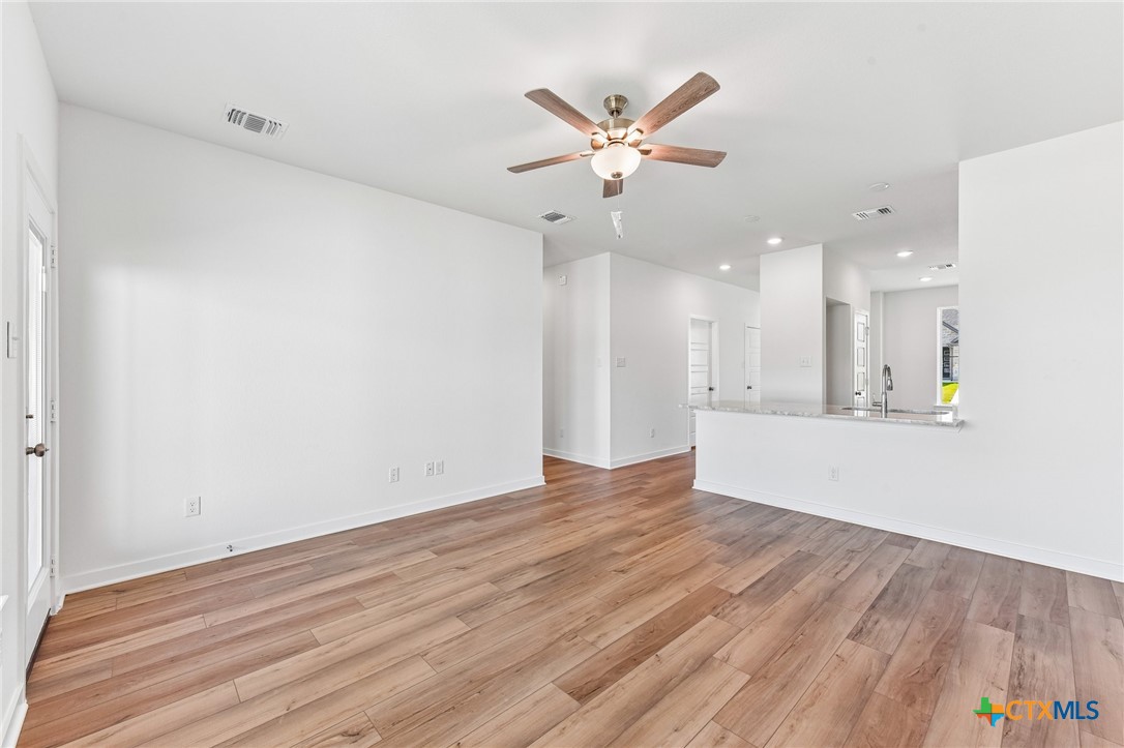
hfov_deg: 104.3
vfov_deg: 81.2
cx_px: 562
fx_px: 437
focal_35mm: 14
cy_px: 374
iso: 125
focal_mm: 14
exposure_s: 1/15
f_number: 8
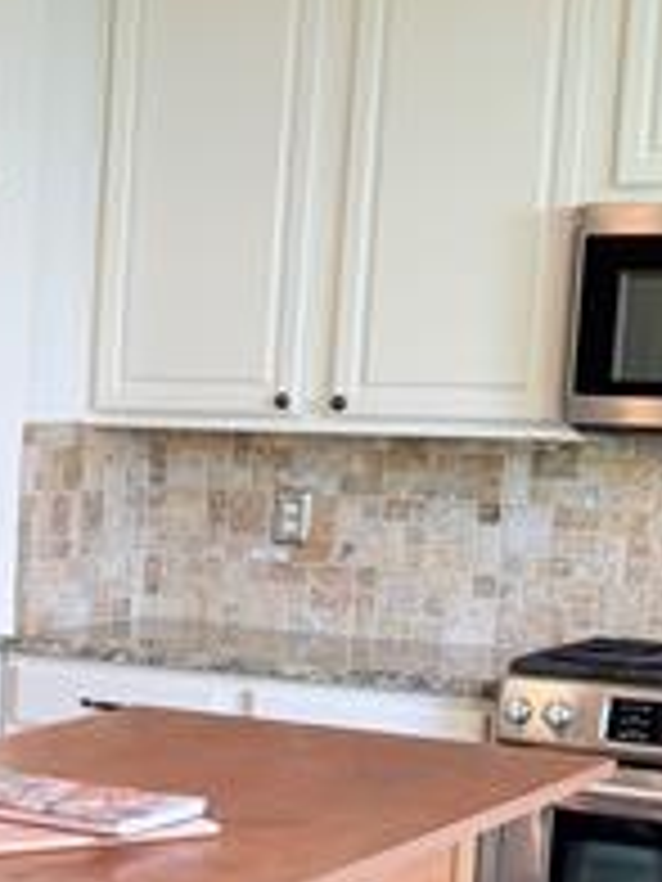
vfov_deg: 20.6
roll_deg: -0.6
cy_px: 706
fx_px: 2397
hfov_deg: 14.8
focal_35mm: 94
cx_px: -266
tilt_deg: -7.2
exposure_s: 1/60
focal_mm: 6.76
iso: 100
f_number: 1.78
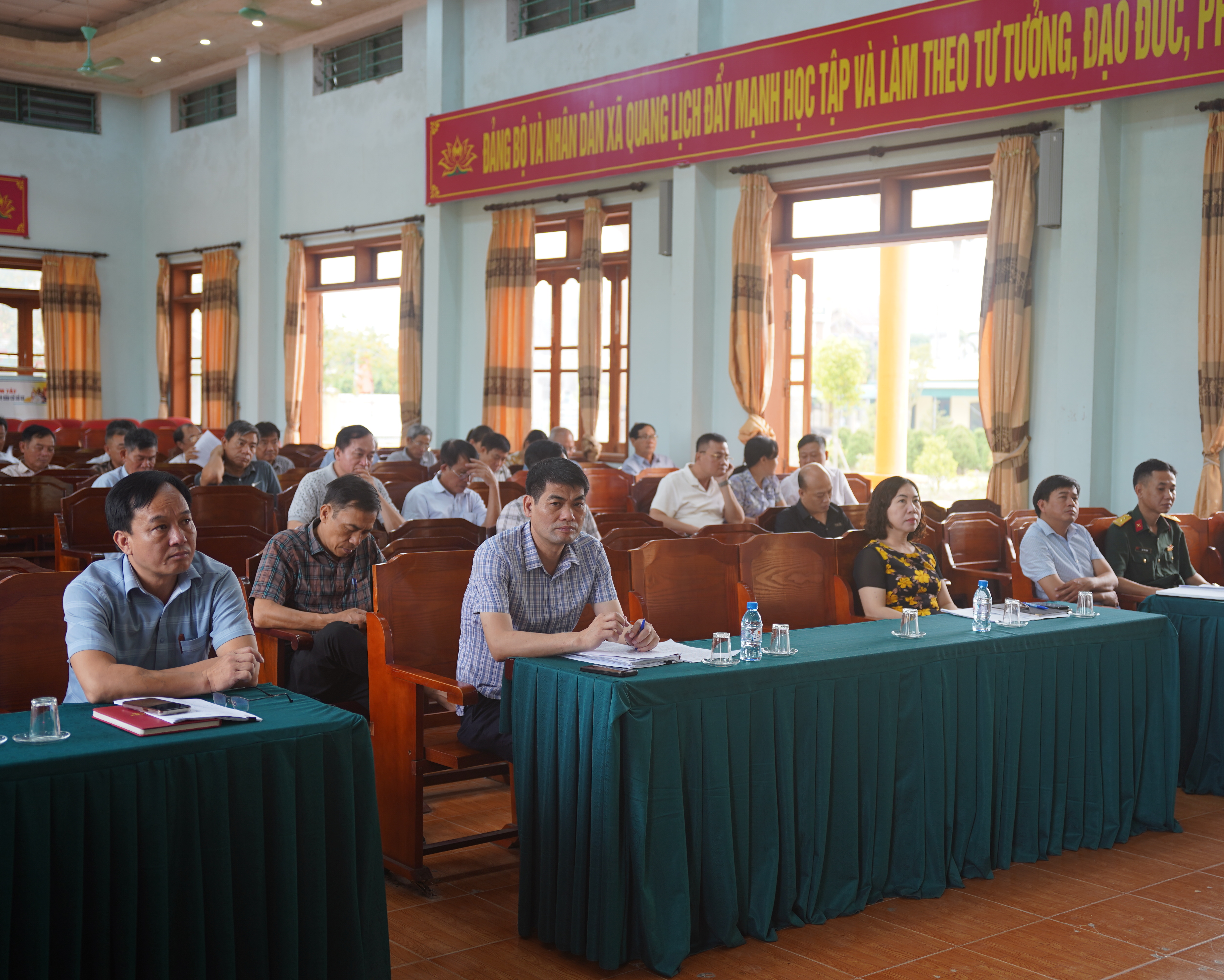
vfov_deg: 33.7
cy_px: 489
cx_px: 683
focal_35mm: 45
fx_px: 1614
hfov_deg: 41.5
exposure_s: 1/40
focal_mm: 39.5
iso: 125
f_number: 2.8
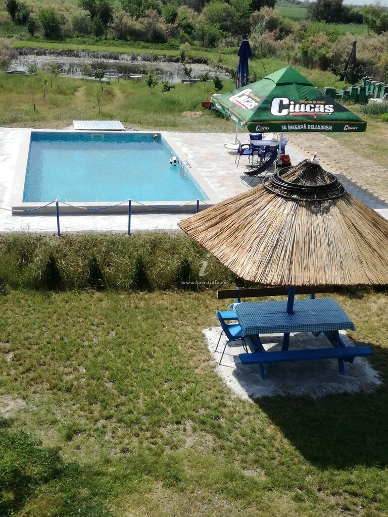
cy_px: 258
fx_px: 568
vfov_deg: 49.0
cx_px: 194
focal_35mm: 38
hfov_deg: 37.7
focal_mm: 3.79
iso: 50
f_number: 2
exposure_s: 1/1368
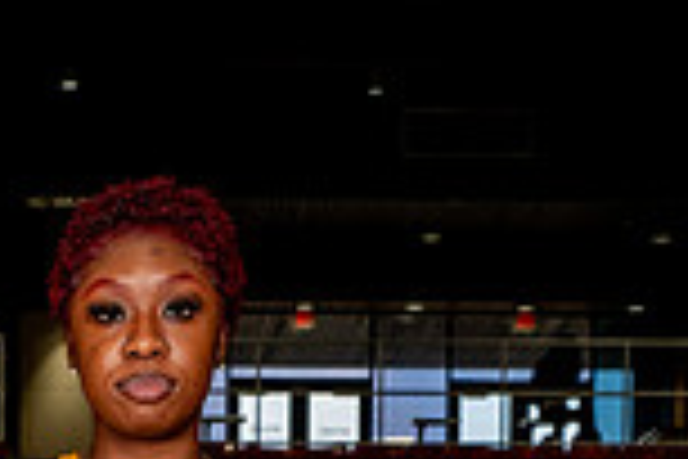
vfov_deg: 9.0
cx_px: 144
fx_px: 2694
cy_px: 1008
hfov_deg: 14.5
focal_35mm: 141
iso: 800
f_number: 7.1
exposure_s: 1/200
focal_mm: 48
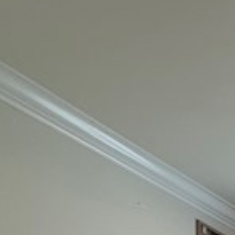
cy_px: 472
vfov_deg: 15.7
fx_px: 668
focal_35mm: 87
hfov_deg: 15.9
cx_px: 462
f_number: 2.2
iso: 64
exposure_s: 1/120
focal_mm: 2.22
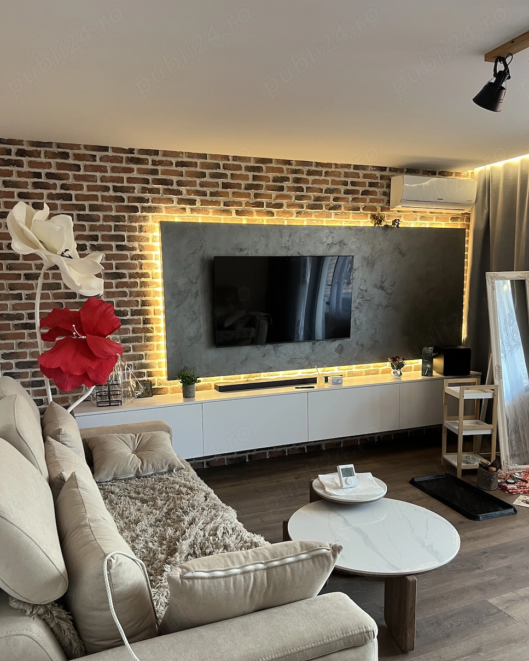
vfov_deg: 62.1
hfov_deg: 51.5
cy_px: 359
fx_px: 548
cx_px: 257
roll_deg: +0.9
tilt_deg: -8.6
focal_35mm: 28
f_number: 1.5
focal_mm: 5.7
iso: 200
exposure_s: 1/50
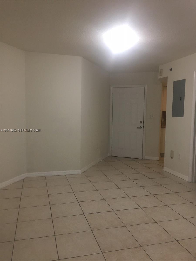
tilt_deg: -3.9
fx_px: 219
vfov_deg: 61.7
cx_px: 98
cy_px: 130
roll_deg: -1.4
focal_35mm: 29
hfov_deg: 48.2
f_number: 2.2
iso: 100
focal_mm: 4.15
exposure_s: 1/30
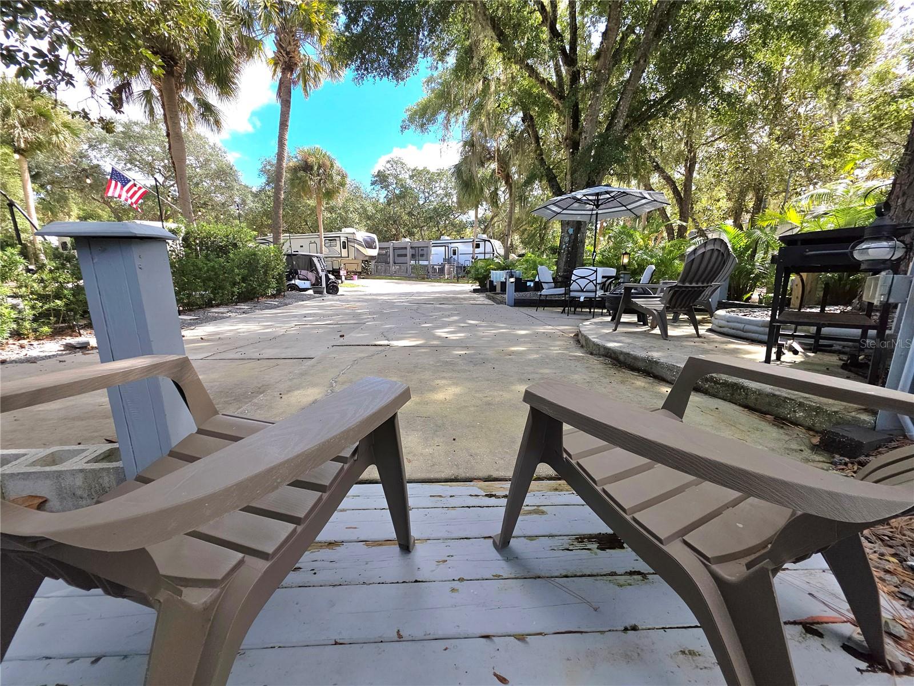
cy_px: 343
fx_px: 343
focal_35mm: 13
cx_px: 457
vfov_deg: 89.9
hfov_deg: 106.2
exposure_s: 1/345
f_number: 1.9
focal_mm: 2.2
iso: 20
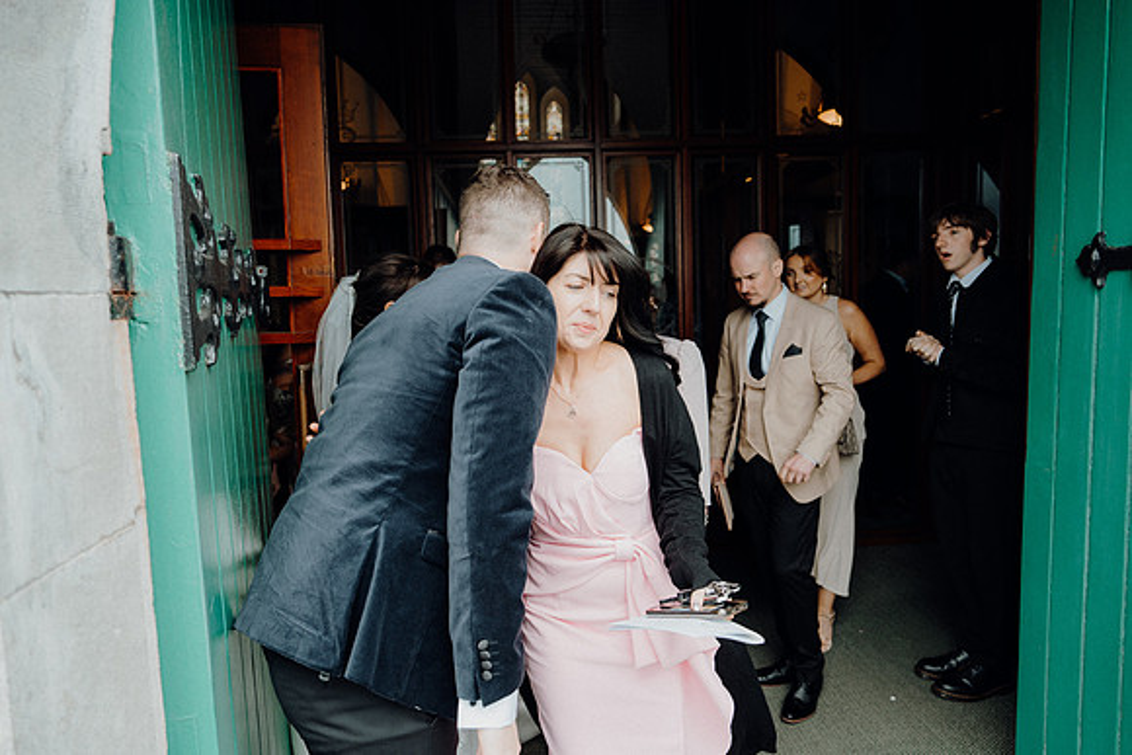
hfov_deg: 73.7
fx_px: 755
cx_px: 566
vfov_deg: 53.2
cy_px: 378
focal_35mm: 24
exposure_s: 1/200
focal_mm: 24
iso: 200
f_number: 3.5
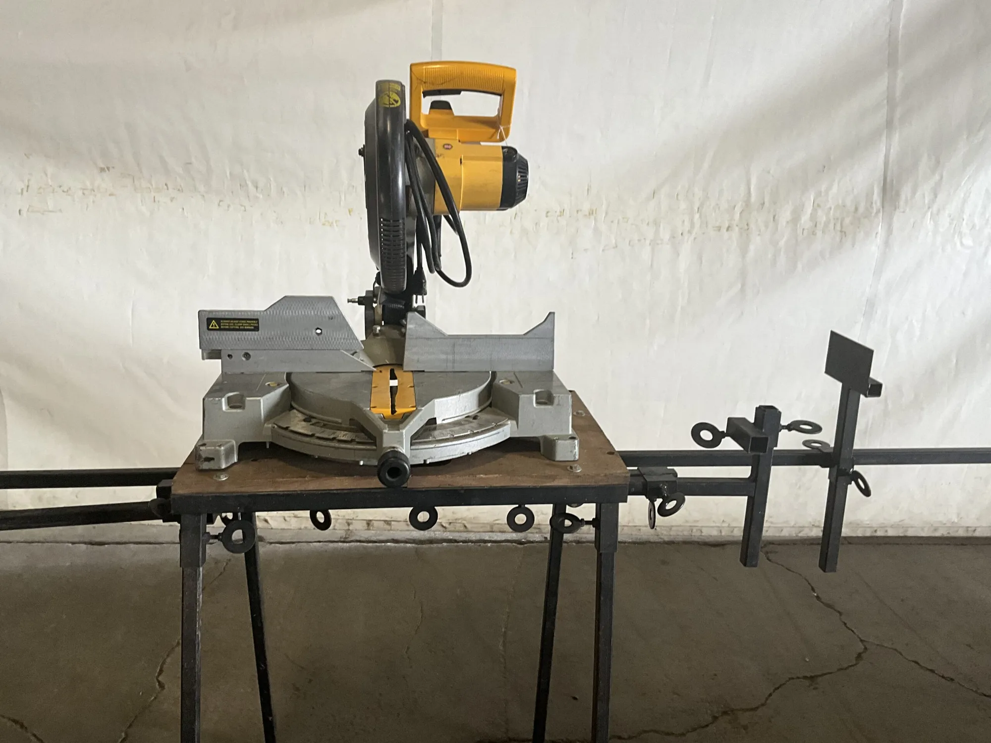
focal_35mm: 29
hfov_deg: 61.7
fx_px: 830
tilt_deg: -14.6
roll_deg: -0.8
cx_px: 496
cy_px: 372
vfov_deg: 48.2
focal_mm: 3
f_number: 1.8
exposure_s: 1/60
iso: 80
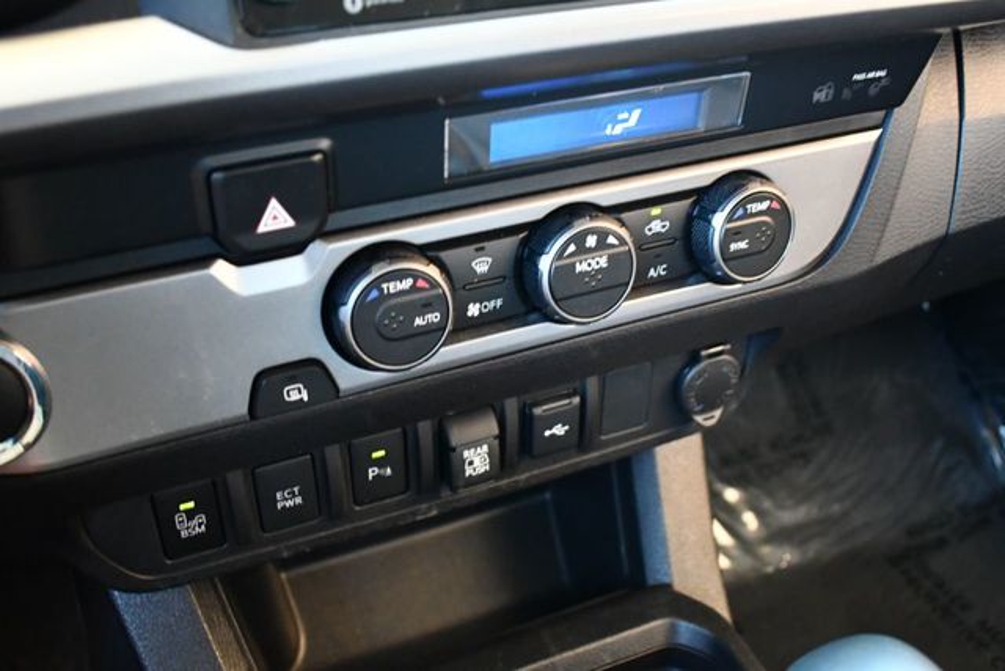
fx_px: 1005
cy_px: 336
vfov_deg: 36.9
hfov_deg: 53.1
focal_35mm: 36
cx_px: 502
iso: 3200
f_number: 3.5
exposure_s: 1/80
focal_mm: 18
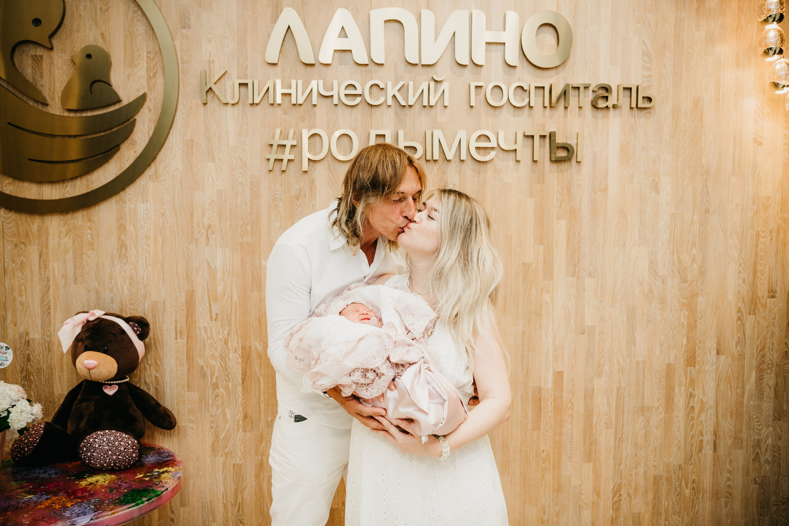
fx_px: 723
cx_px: 397
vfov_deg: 40.0
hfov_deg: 57.2
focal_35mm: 33
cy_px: 264
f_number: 3.2
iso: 160
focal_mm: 32
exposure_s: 1/160
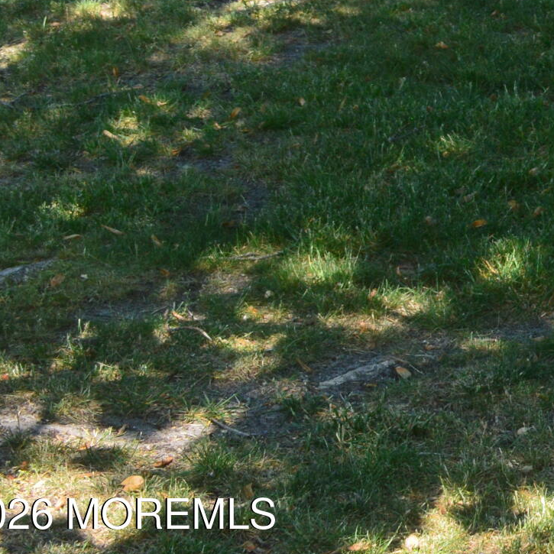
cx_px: 1071
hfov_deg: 13.2
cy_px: -179
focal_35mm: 116
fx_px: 2100
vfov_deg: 14.4
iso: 400
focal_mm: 22
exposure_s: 1/200
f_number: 10
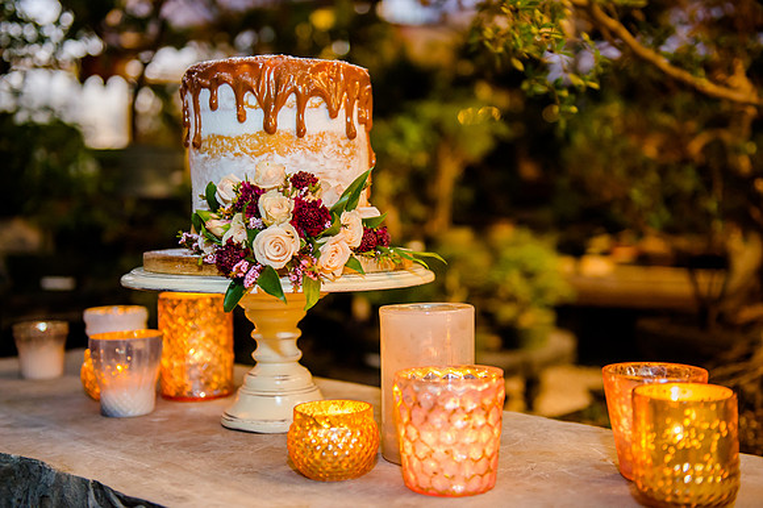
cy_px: 249
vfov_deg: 27.4
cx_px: 371
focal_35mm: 49
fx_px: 1041
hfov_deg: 40.2
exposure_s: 1/80
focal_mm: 45
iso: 2000
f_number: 2.8
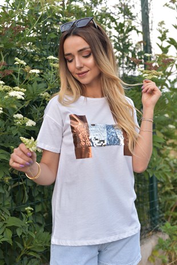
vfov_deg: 39.6
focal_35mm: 50
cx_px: 88
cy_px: 132
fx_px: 368
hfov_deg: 27.0
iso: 1000
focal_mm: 50
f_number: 4
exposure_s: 1/160
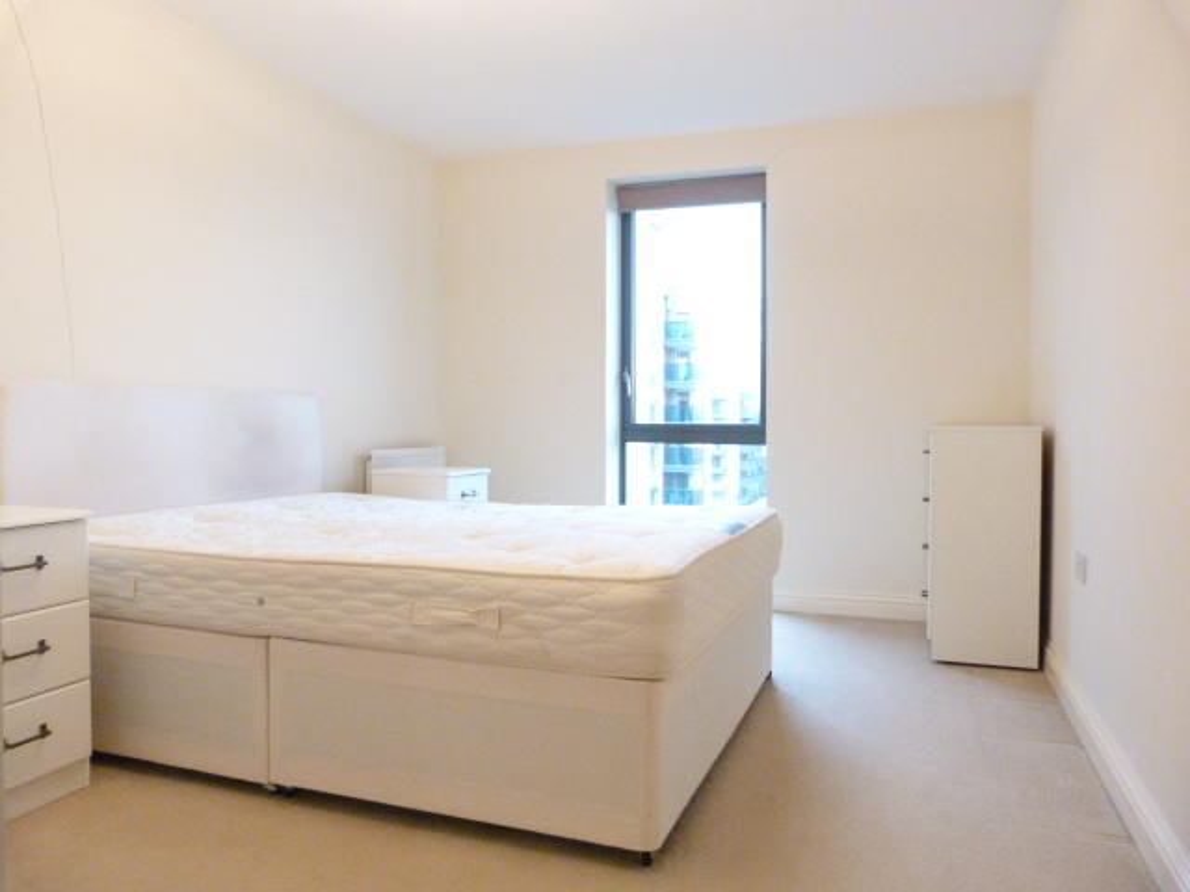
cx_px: 595
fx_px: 859
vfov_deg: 54.9
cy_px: 446
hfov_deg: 69.4
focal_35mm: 25
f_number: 2.8
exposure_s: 1/30
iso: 800
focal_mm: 4.5
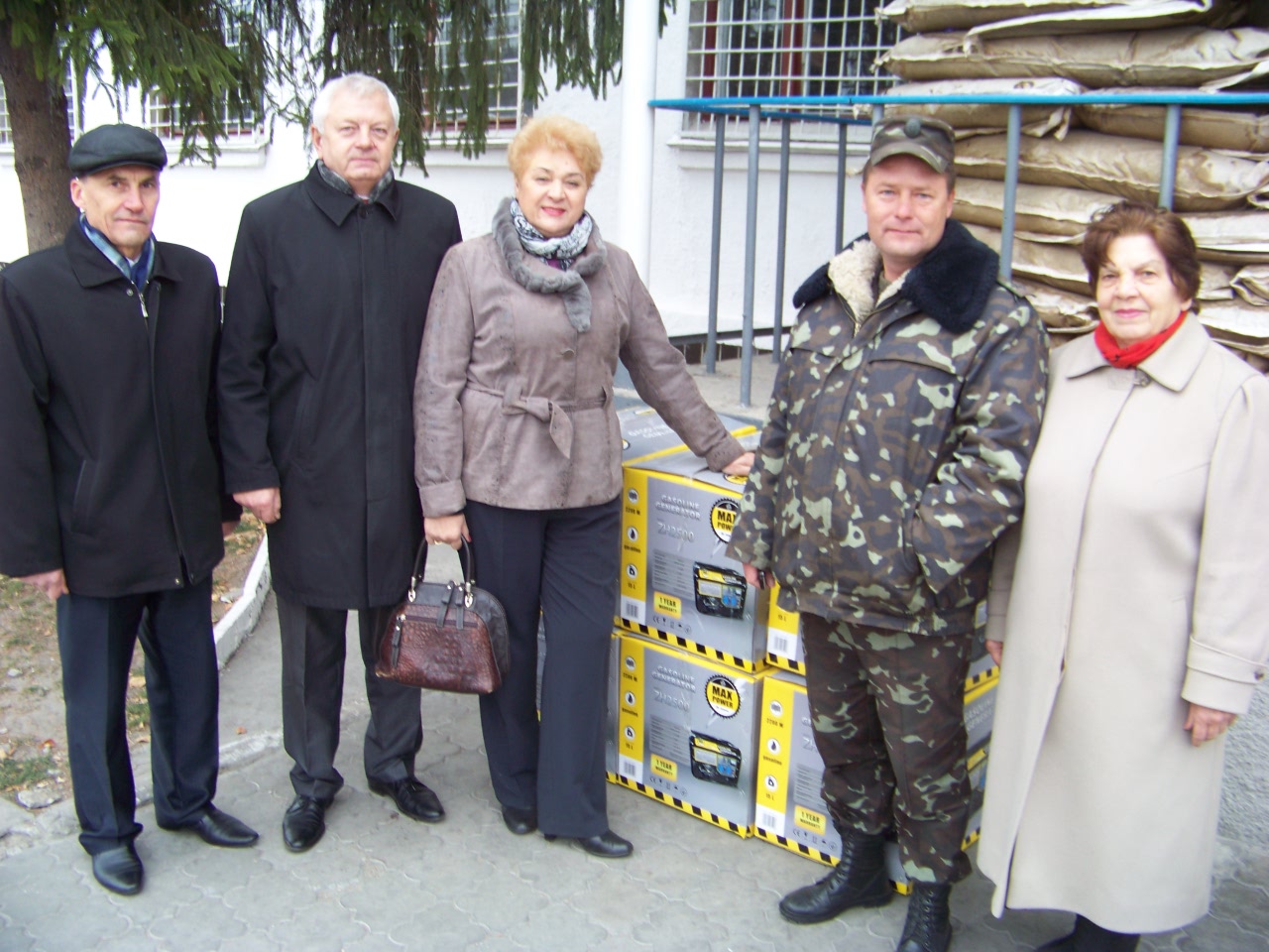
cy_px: 476
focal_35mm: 36
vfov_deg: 39.7
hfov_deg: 51.4
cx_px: 634
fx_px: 1320
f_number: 2.8
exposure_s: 1/40
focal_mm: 5.85
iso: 71
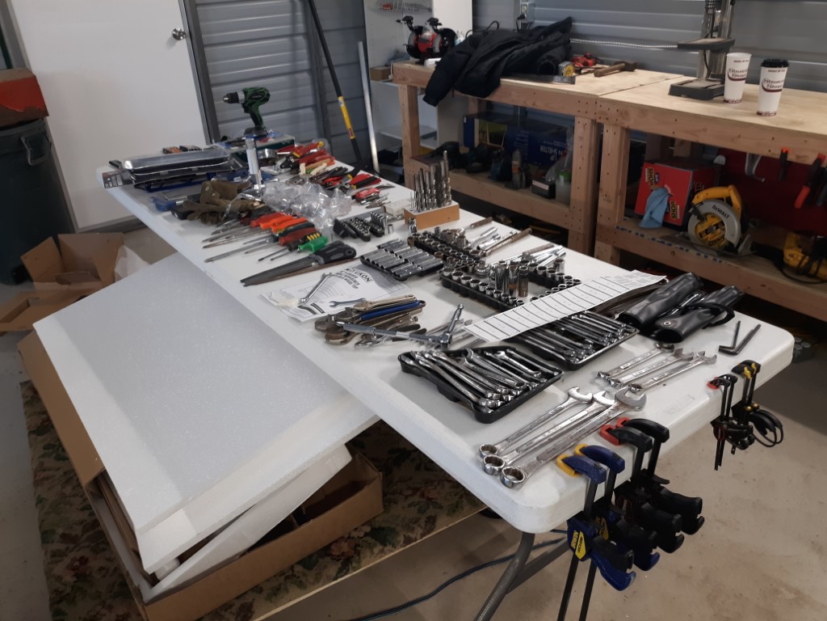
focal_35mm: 28
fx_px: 669
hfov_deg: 63.4
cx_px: 414
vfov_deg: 49.7
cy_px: 310
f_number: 1.7
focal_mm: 3.7
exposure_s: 1/40
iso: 64
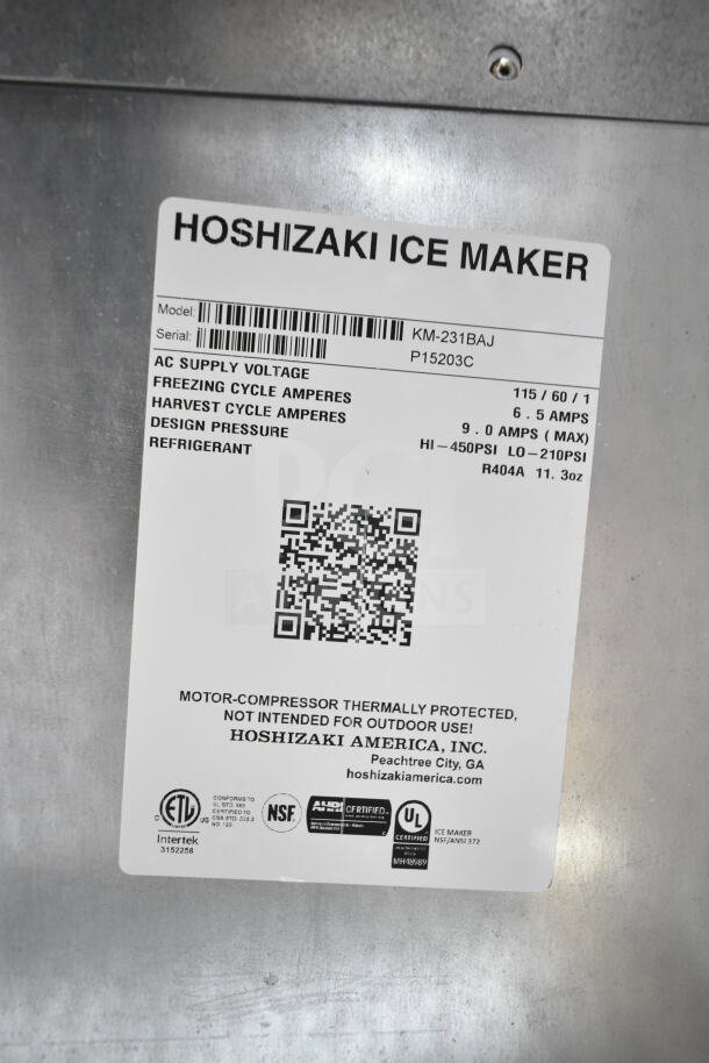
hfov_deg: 48.0
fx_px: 797
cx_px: 354
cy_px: 532
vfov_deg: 67.4
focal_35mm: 27
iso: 3200
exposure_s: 1/30
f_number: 3.5
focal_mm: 18
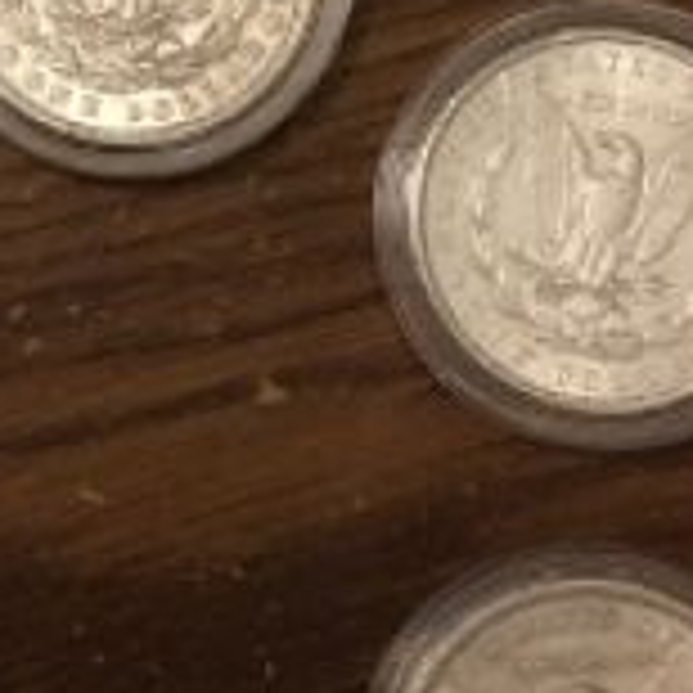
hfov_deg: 17.1
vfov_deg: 17.1
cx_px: 36
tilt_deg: -82.6
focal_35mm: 100
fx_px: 2265
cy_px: 68
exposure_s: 1/33
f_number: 2.2
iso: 320
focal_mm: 4.15
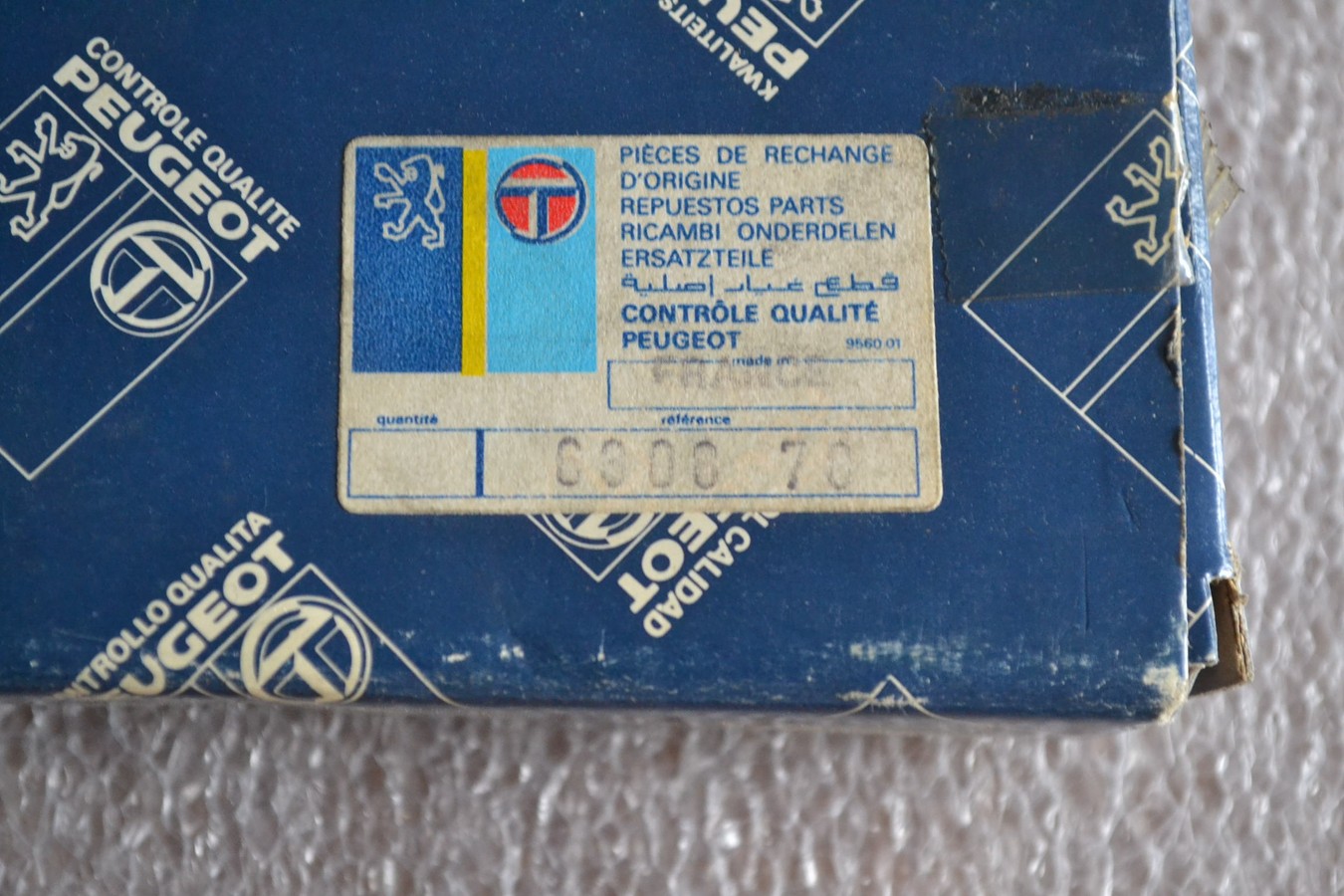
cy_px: 448
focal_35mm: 72
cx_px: 672
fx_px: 2688
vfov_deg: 18.9
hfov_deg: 28.1
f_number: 5.6
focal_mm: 48
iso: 2500
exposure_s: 1/60
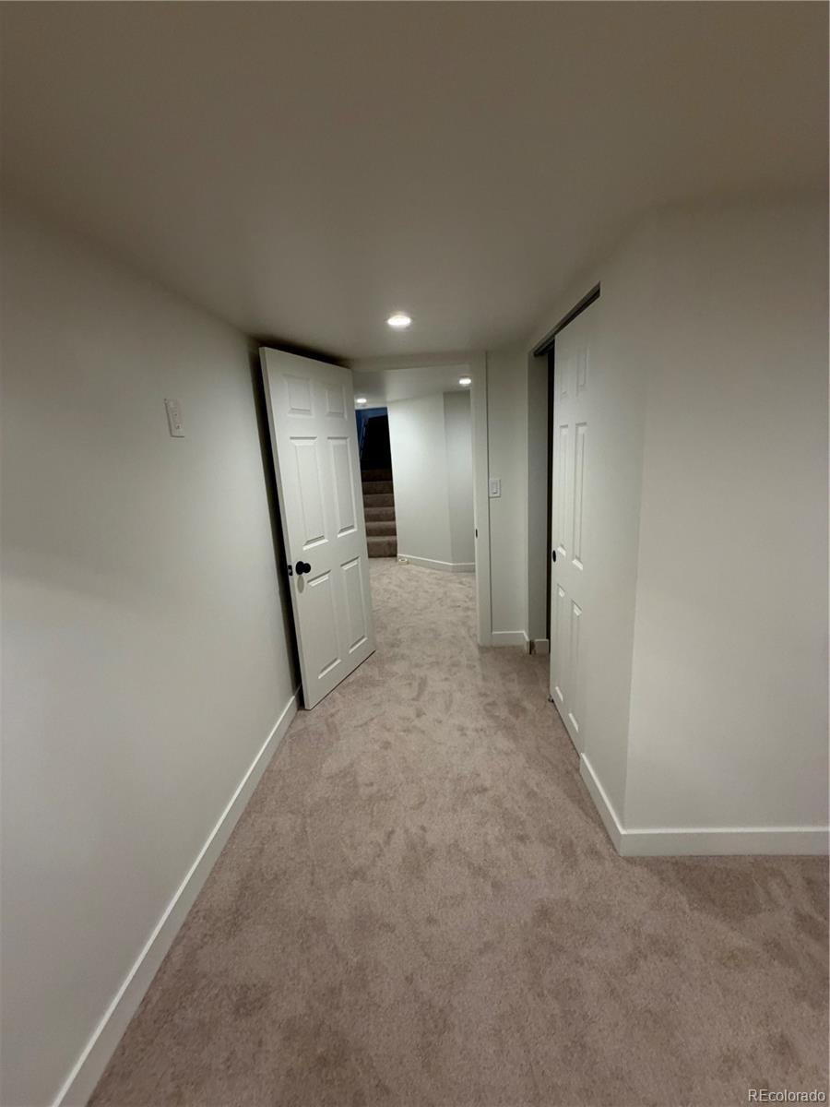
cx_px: 415
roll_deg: +2.0
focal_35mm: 14
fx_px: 448
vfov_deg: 102.1
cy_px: 554
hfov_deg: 85.7
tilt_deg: -13.4
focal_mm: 2.22
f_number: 2.2
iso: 250
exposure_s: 1/120
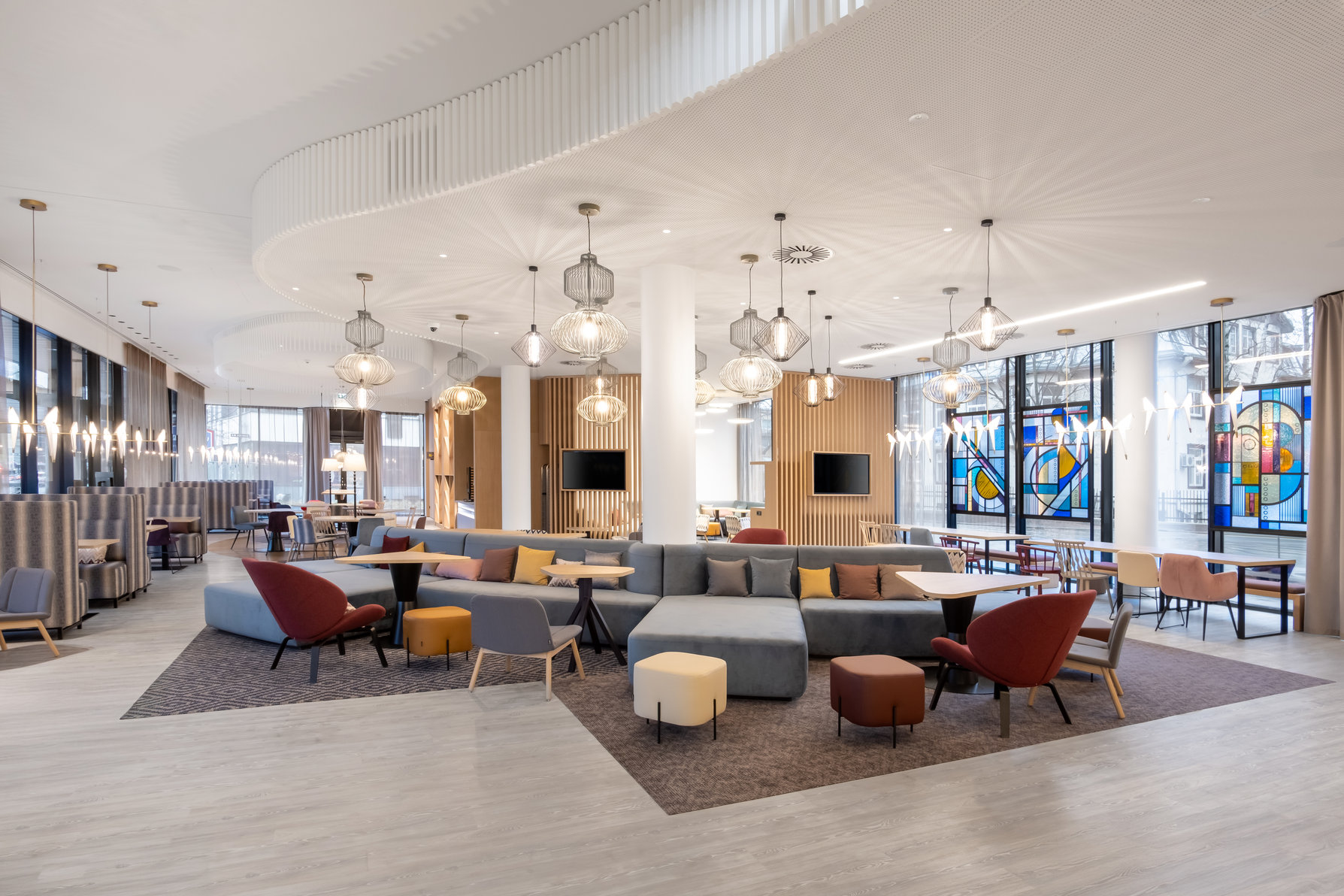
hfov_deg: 90.0
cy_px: 448
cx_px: 672
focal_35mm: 18
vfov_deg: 67.4
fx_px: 672
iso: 400
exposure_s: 1/10
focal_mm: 12
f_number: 10
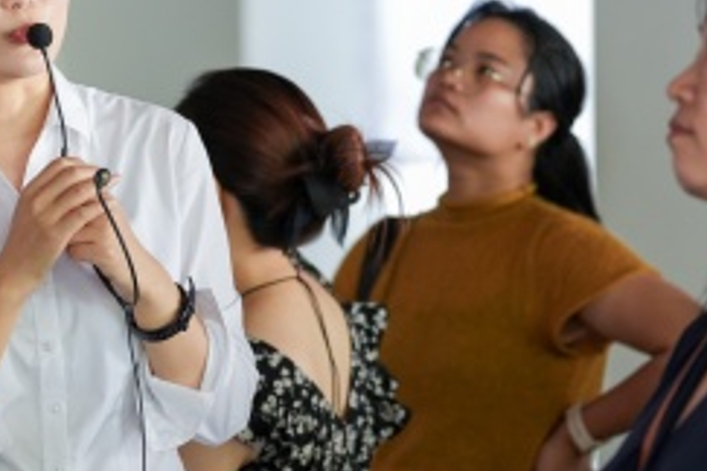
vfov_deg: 5.4
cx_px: 230
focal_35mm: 254
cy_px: 224
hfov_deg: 8.1
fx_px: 4988
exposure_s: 1/125
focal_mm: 103
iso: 1250
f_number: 2.8
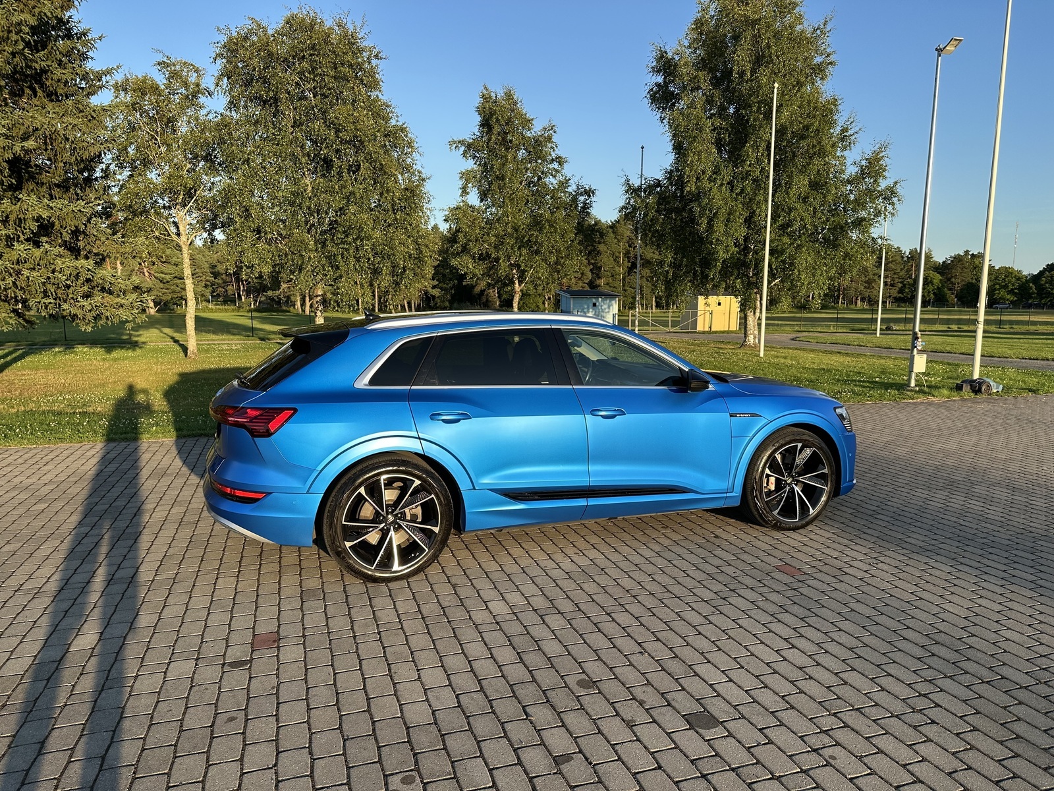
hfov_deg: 71.6
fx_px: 731
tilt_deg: -8.1
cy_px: 396
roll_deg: -0.7
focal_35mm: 24
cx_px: 527
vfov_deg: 56.8
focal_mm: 6.86
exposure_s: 1/1272
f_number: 1.78
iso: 80
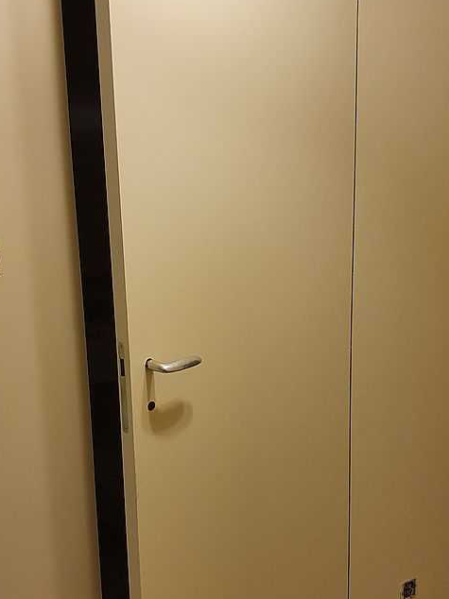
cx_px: 185
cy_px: 337
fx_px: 727
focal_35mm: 42
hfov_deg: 34.2
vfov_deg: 44.7
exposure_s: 1/50
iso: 200
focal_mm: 4.32
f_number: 2.4
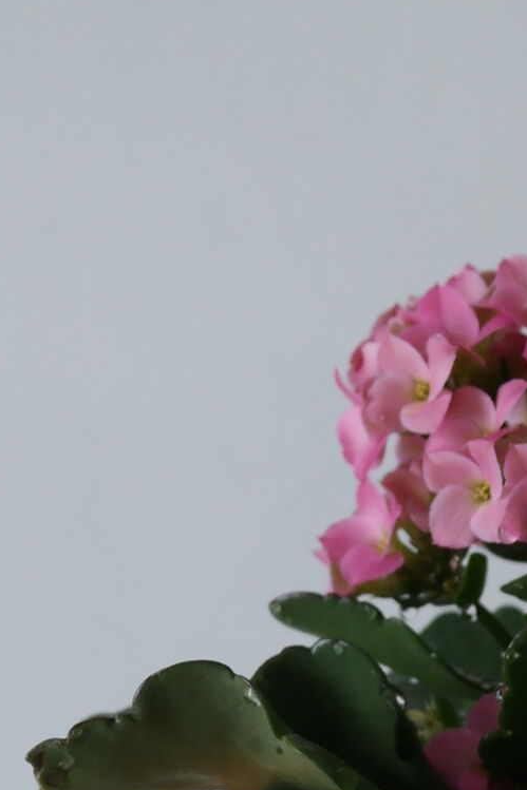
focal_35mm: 143
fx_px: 3141
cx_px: 581
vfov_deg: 12.7
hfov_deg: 9.5
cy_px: 1542
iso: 200
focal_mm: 24
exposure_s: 1/25
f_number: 5.6
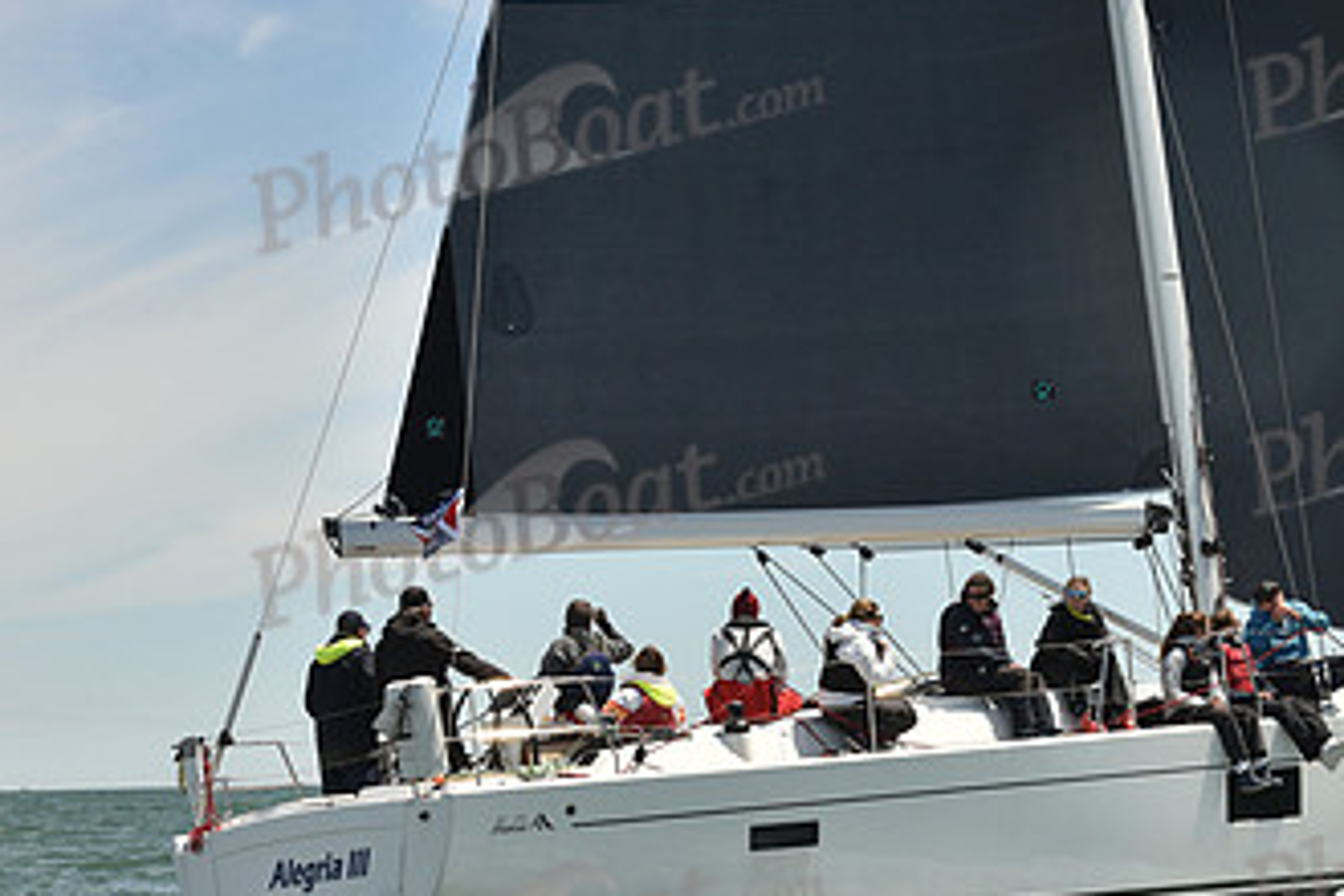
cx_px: 1039
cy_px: 678
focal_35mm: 123
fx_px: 4592
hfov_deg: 16.6
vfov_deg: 11.1
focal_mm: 70
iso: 320
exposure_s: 1/800
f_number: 10
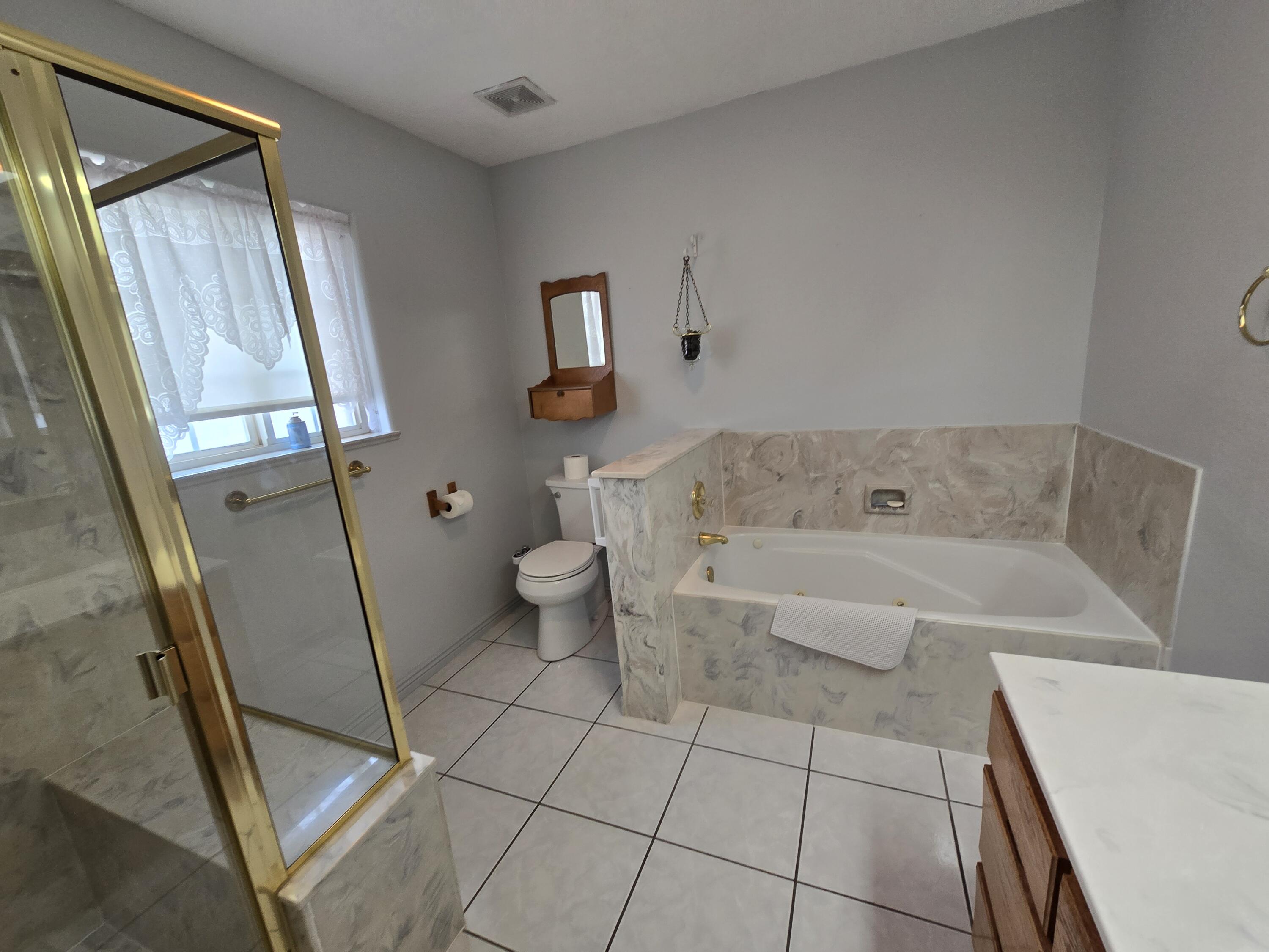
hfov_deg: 106.2
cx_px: 634
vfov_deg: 89.9
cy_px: 476
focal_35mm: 13
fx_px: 477
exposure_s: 1/60
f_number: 2.2
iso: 125
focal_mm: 2.2
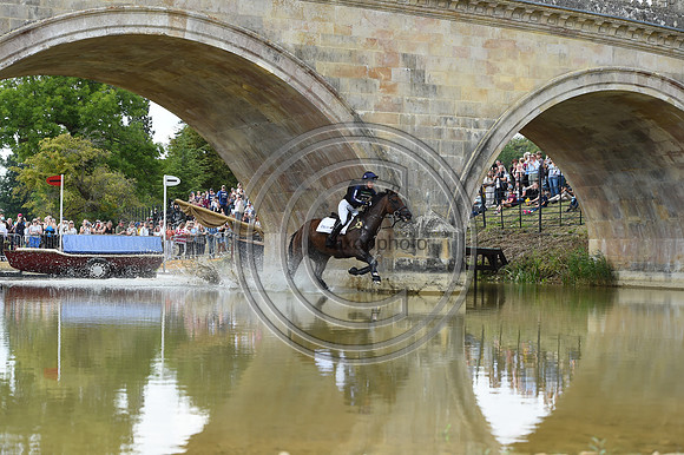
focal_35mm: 70
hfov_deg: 28.9
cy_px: 228
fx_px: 1329
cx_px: 342
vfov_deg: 19.4
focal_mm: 70
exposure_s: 1/1250
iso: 640
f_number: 5.6
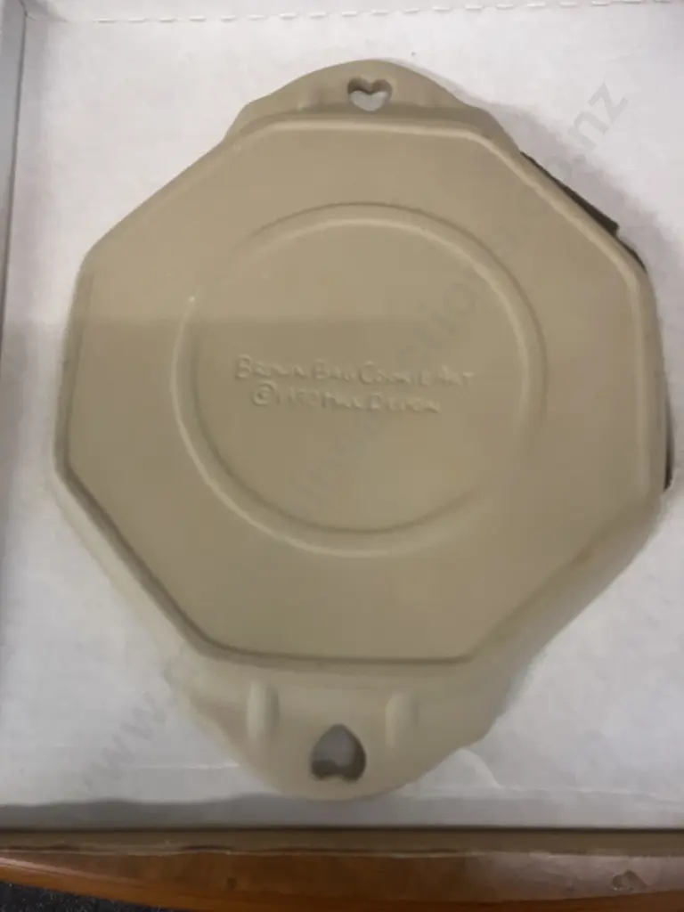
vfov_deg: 63.4
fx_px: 738
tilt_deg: -77.6
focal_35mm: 28
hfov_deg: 49.7
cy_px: 456
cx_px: 342
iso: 125
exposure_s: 1/50
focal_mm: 3.99
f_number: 1.8
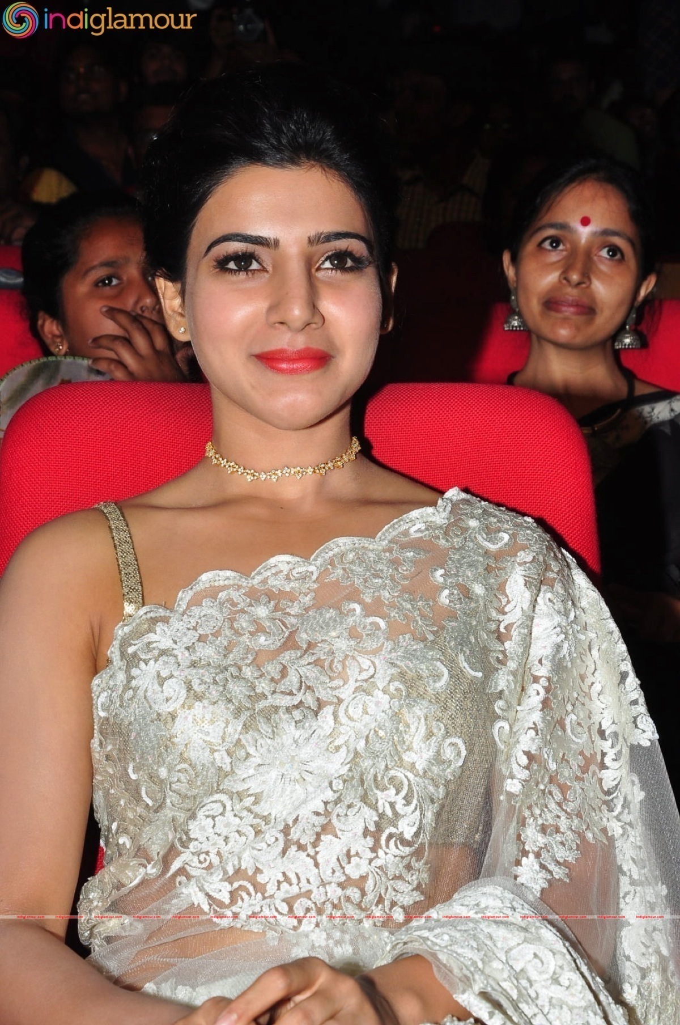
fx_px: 2217
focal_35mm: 78
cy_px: 512
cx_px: 340
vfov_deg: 26.0
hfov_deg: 17.4
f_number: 11
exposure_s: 1/125
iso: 400
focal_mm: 52
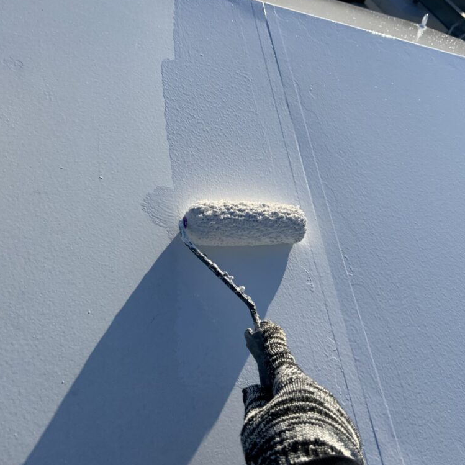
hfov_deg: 55.2
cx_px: 281
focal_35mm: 29
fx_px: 441
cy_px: 229
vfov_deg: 55.6
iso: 80
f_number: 1.78
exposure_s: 1/6410
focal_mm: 6.76
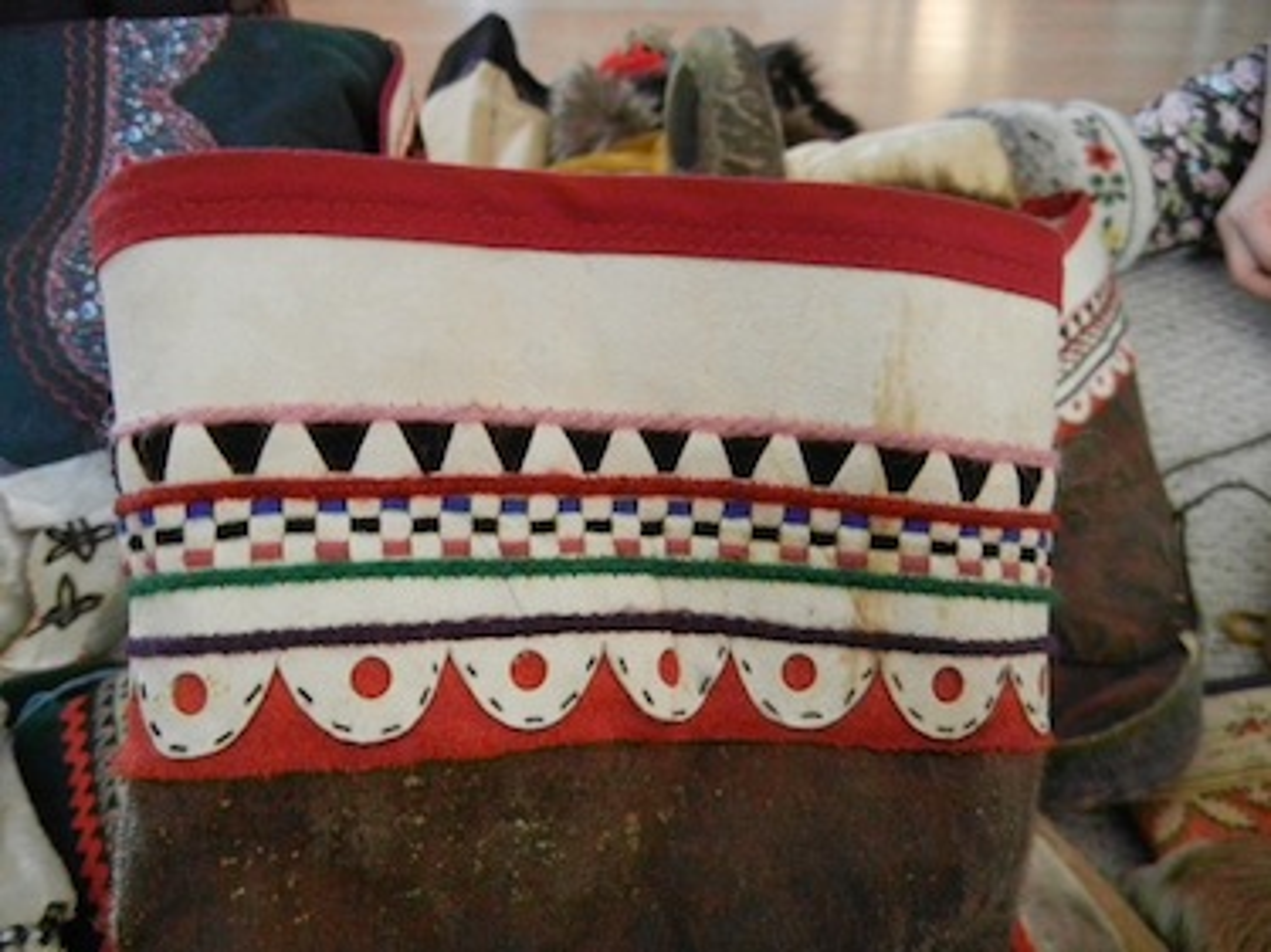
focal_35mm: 30
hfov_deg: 60.0
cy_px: 476
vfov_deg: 46.8
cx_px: 636
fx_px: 1101
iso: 1600
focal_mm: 5.4
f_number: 3.5
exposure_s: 1/43.3
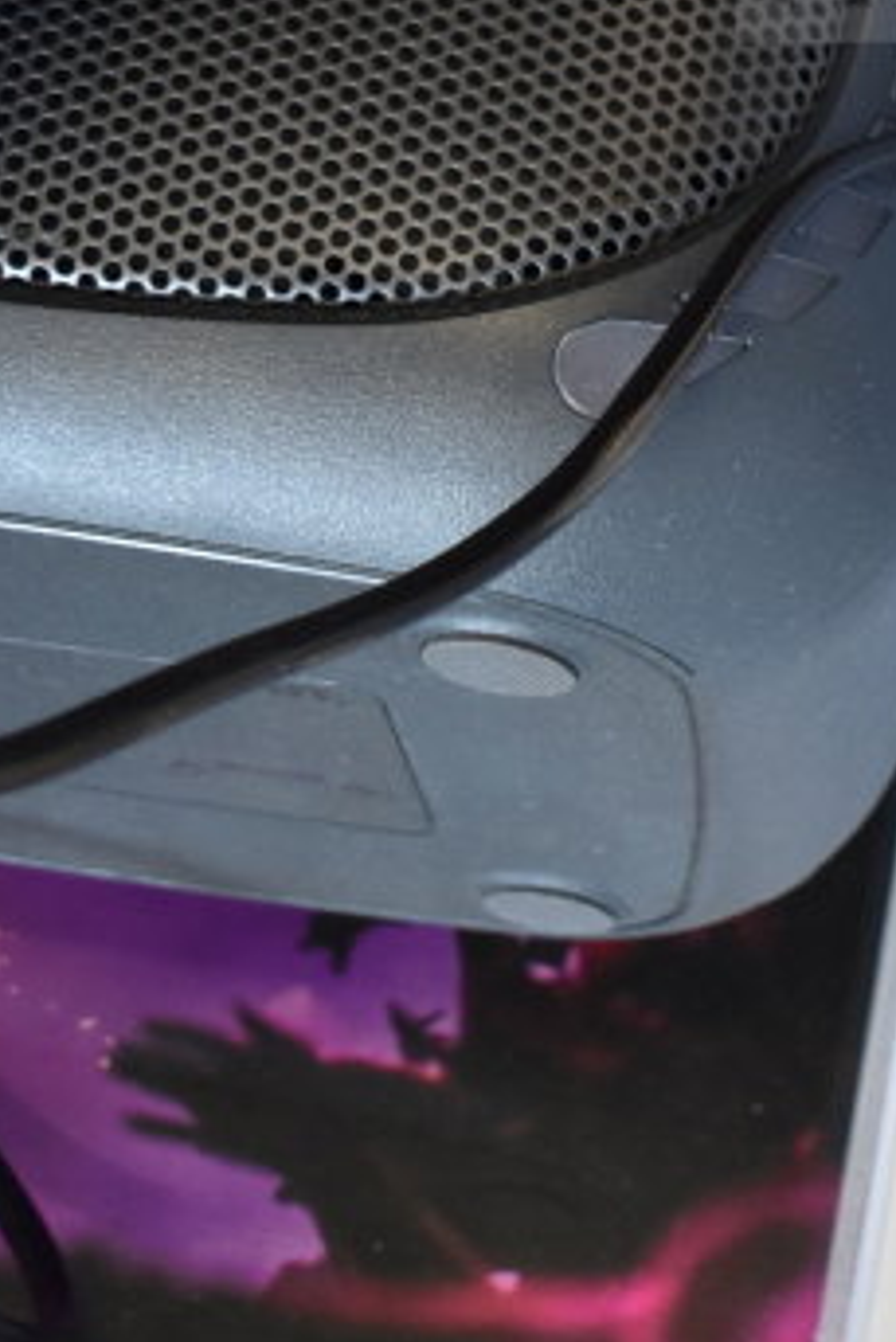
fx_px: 4475
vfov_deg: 16.4
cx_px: 1174
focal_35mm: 120
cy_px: -268
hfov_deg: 11.1
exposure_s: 1/50
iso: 720
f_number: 4.2
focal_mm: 30
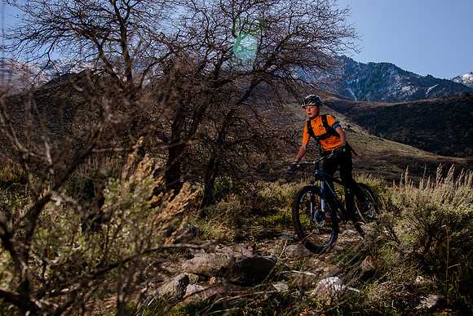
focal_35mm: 35
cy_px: 131
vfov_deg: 37.7
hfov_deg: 54.3
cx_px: 225
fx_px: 461
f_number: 6.3
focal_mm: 30
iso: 160
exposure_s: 1/640
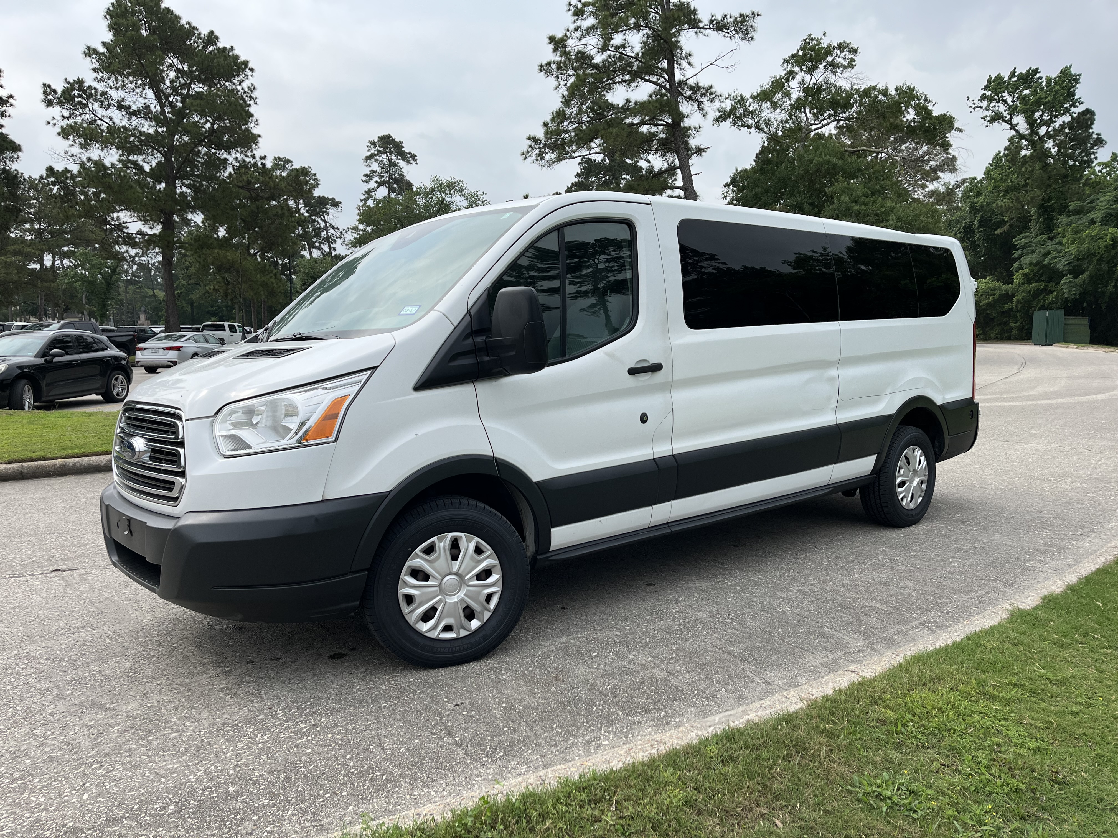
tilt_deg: -6.7
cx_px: 559
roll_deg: +0.3
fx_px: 840
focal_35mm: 26
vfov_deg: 53.1
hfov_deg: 67.3
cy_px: 419
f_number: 1.6
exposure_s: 1/3135
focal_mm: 5.1
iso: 50
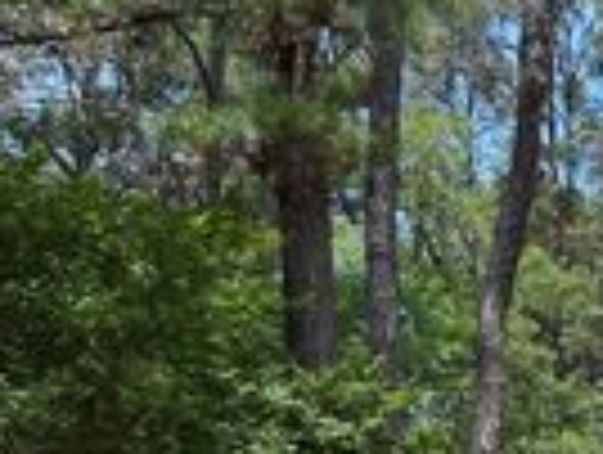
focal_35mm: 97
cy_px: 730
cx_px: 1102
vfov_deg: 14.1
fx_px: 1693
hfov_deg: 16.6
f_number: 1.6
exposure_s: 1/2268
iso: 50
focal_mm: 5.1
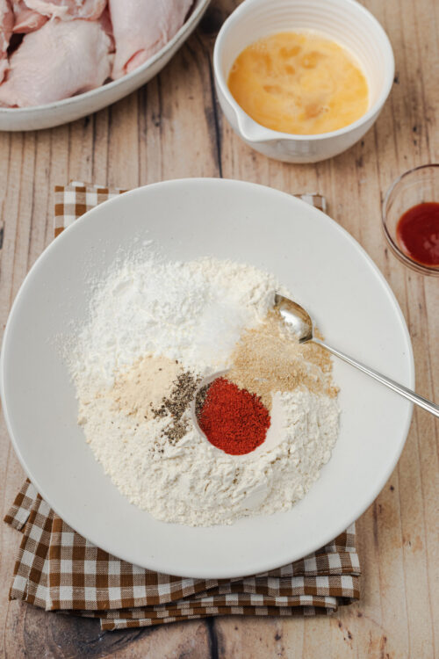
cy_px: 330
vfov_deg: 39.6
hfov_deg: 27.0
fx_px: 915
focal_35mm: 50
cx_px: 220
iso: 320
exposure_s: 1/60
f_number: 5
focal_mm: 50
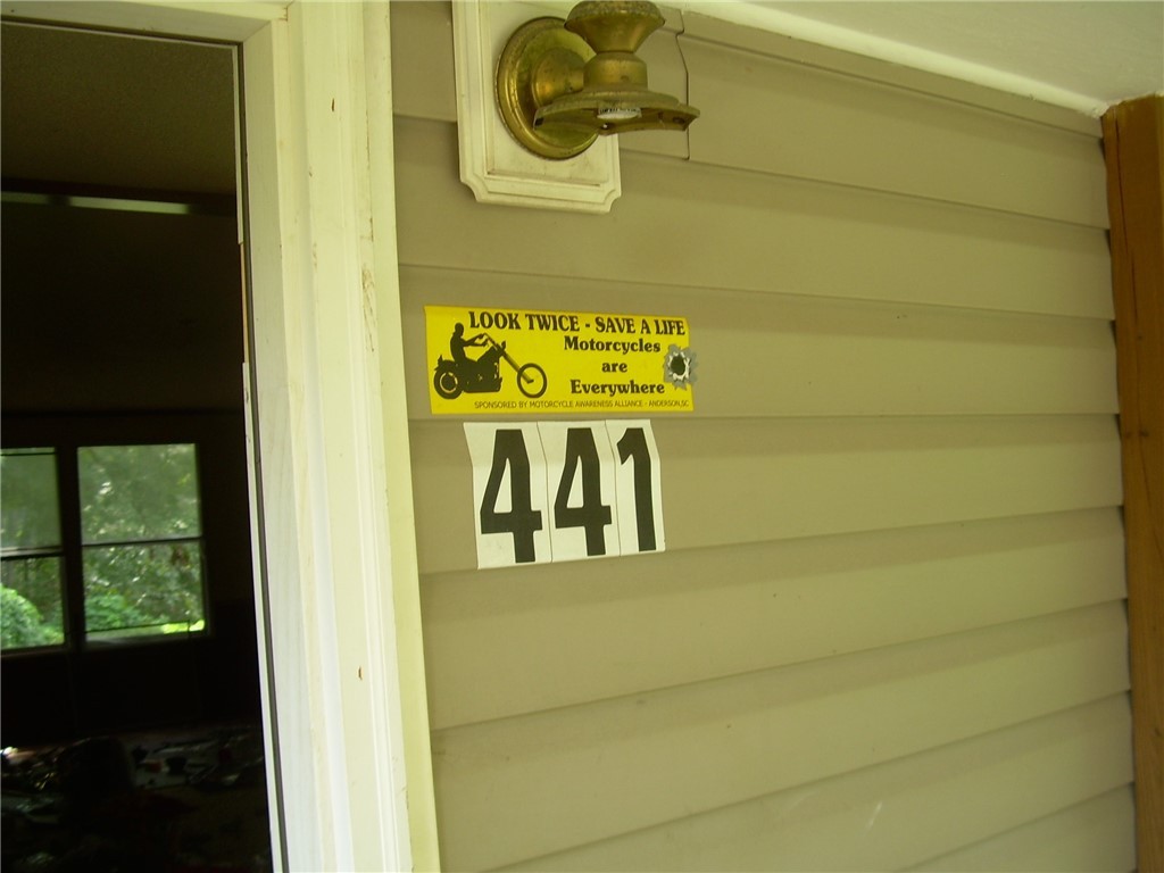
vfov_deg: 37.7
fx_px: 1278
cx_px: 582
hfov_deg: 49.0
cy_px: 436
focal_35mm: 38
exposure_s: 1/46.2
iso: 50
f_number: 2.8
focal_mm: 6.3
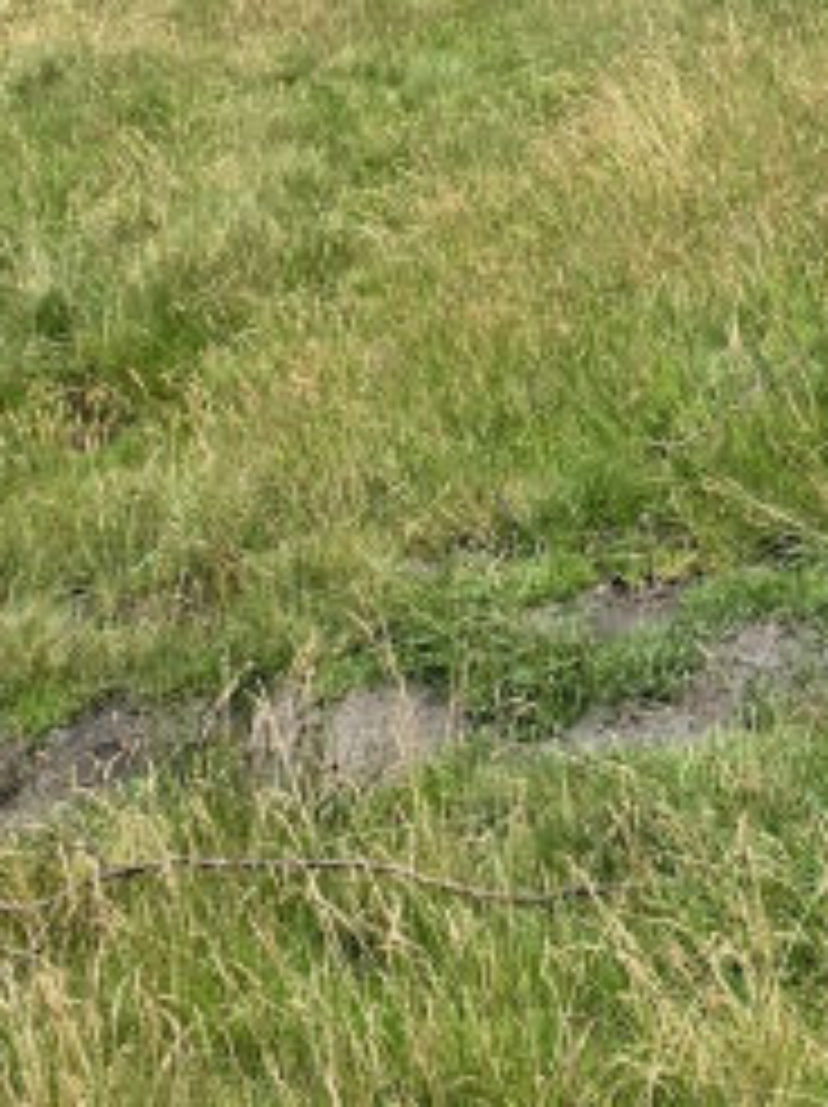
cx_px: 738
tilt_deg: -8.7
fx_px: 2875
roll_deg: -1.5
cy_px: -574
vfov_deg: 19.0
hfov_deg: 16.2
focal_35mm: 90
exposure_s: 1/1634
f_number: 1.8
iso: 25
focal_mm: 4.25
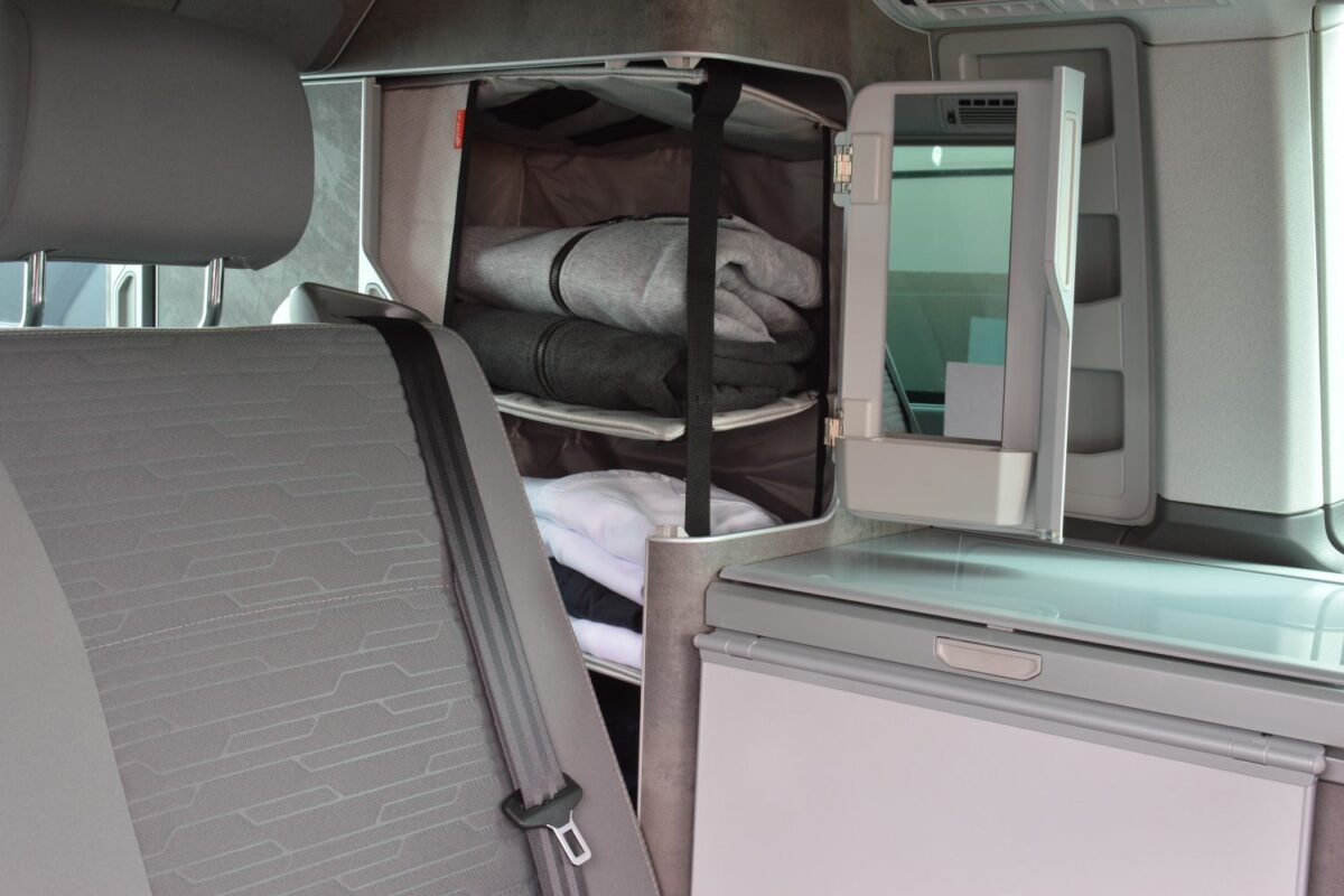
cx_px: 672
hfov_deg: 42.3
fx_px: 1736
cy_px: 448
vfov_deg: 28.9
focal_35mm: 46
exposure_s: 1/4
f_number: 11
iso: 100
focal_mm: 31
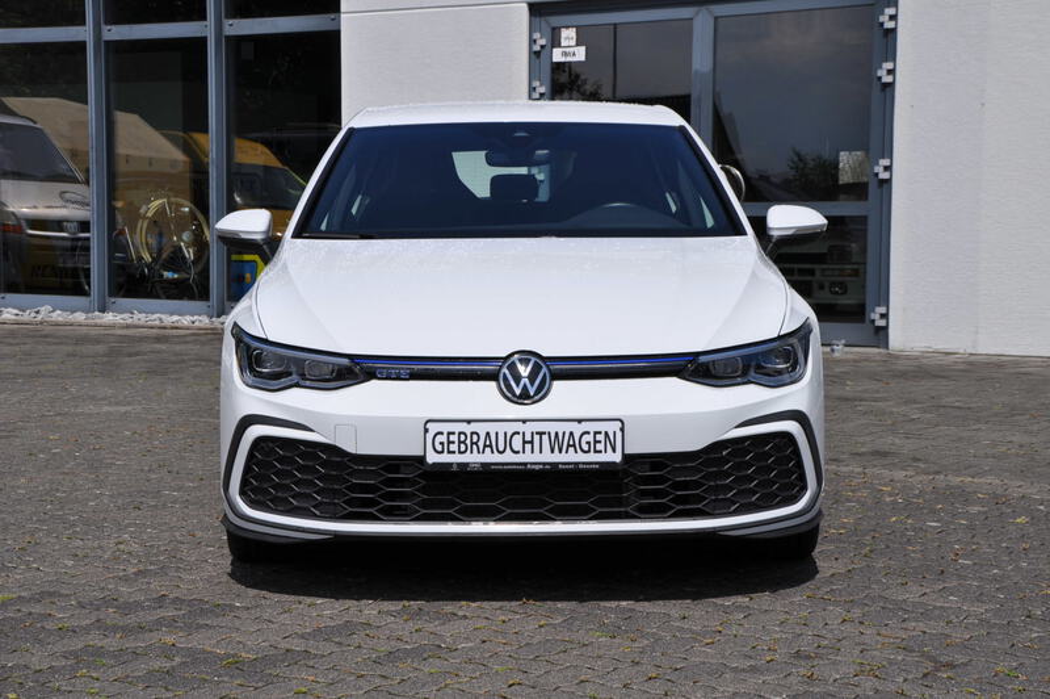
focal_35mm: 75
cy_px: 350
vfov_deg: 18.2
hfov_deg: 27.0
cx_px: 525
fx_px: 2186
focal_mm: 50
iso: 200
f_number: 11
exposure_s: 1/500
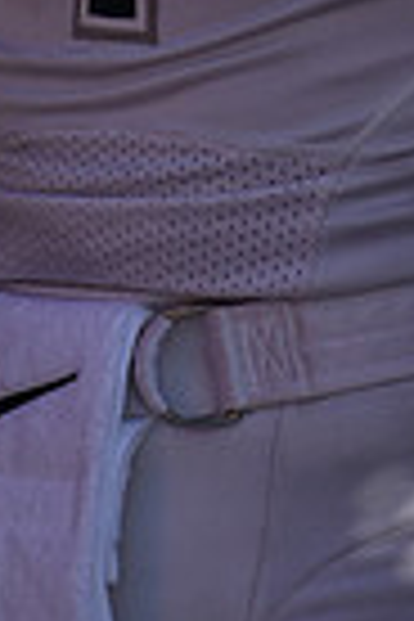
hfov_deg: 1.5
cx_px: 155
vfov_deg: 2.2
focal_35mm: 946
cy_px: -652
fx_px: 16317
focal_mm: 150
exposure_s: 1/2000
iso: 320
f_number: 8
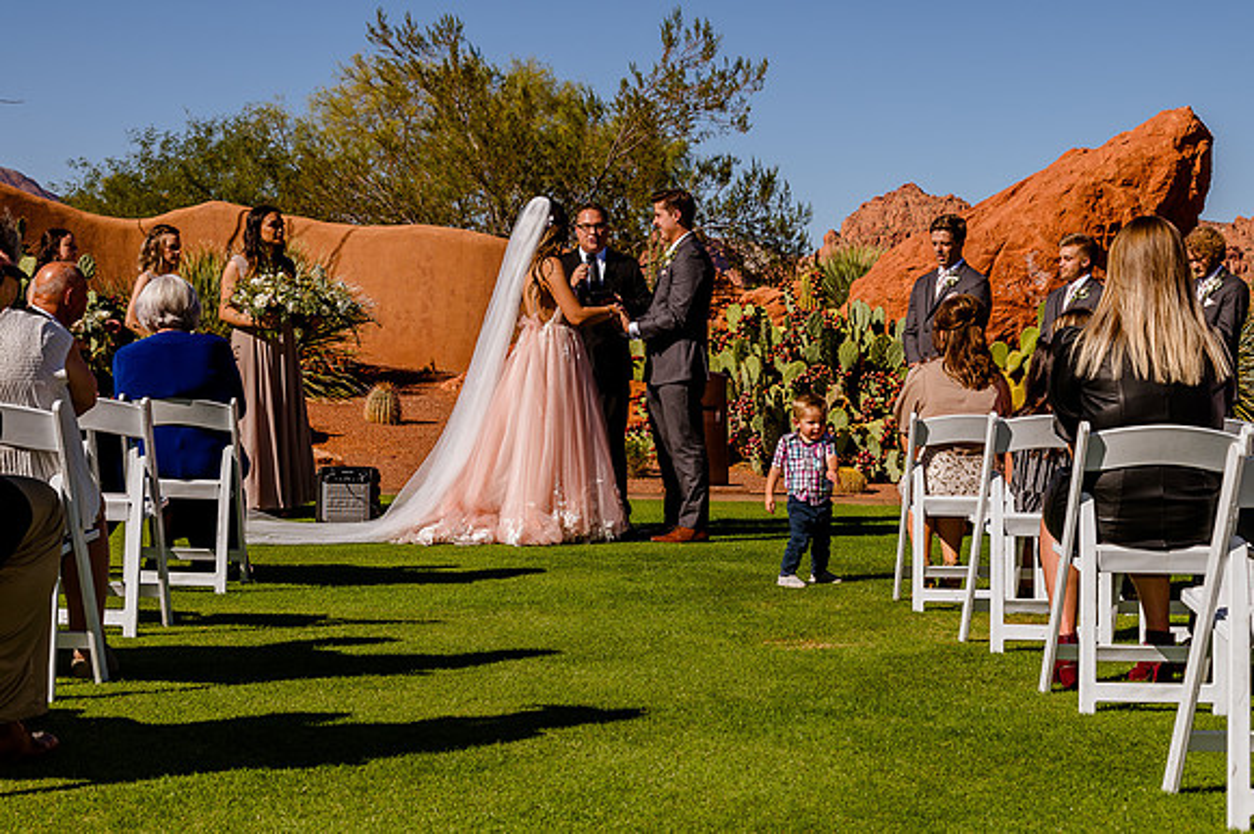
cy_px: 417
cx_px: 627
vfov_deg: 22.8
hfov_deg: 33.7
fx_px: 2070
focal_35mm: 59
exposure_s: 1/320
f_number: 10
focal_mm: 58
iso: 125
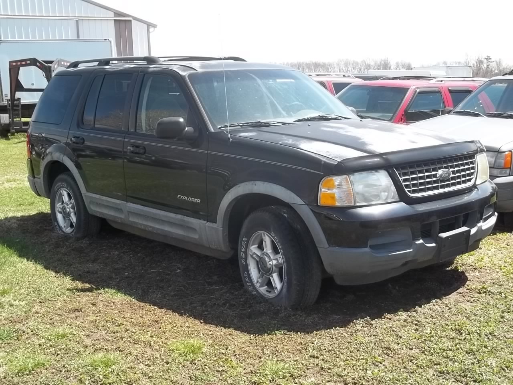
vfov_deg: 31.5
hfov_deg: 41.2
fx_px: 682
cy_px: 192
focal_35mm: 46
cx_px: 256
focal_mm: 8.3
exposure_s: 1/250
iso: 64
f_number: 3.7
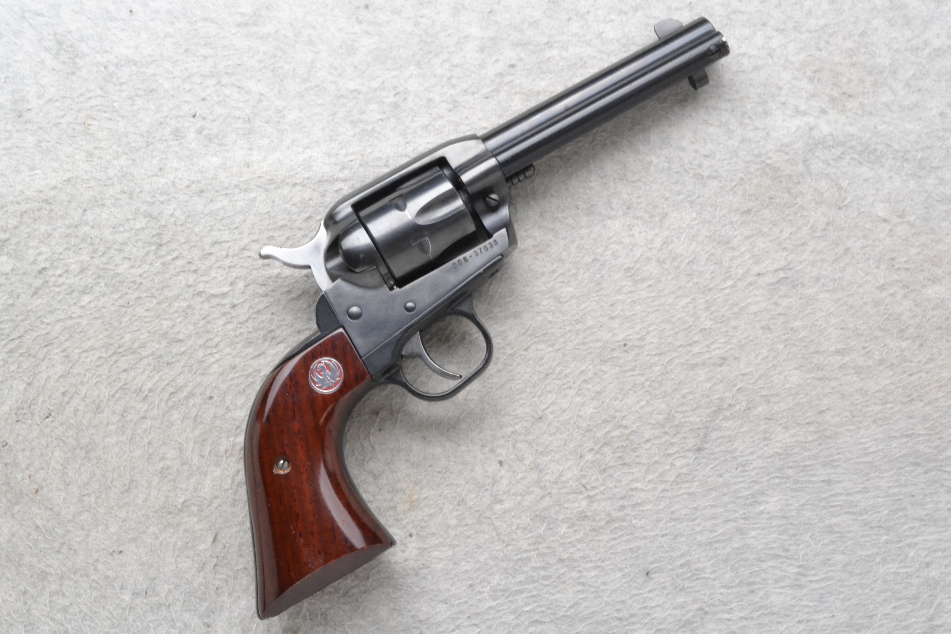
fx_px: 1426
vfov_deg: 25.1
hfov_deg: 36.9
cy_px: 317
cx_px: 476
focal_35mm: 54
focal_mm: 36
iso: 3200
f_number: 20
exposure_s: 1/60
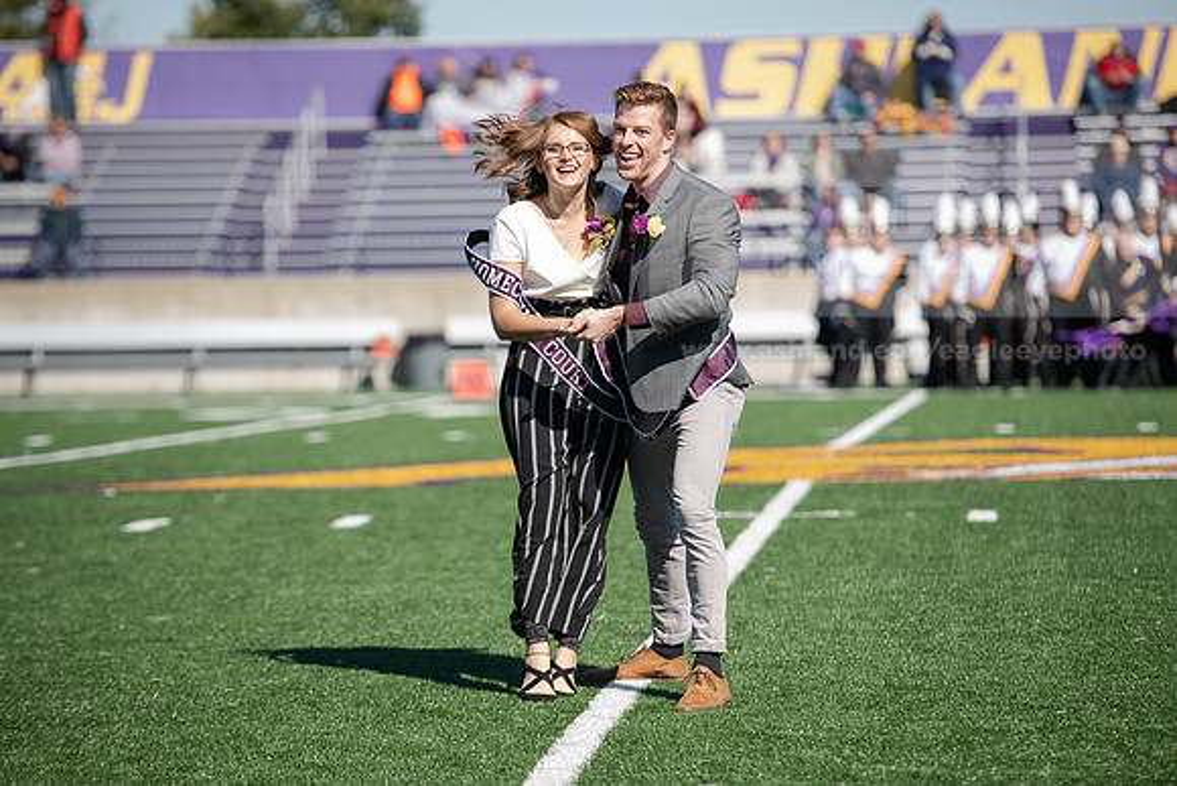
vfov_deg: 7.9
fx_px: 5723
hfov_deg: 11.7
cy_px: 393
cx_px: 588
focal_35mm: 175
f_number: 3.5
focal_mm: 175
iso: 160
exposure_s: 1/1250
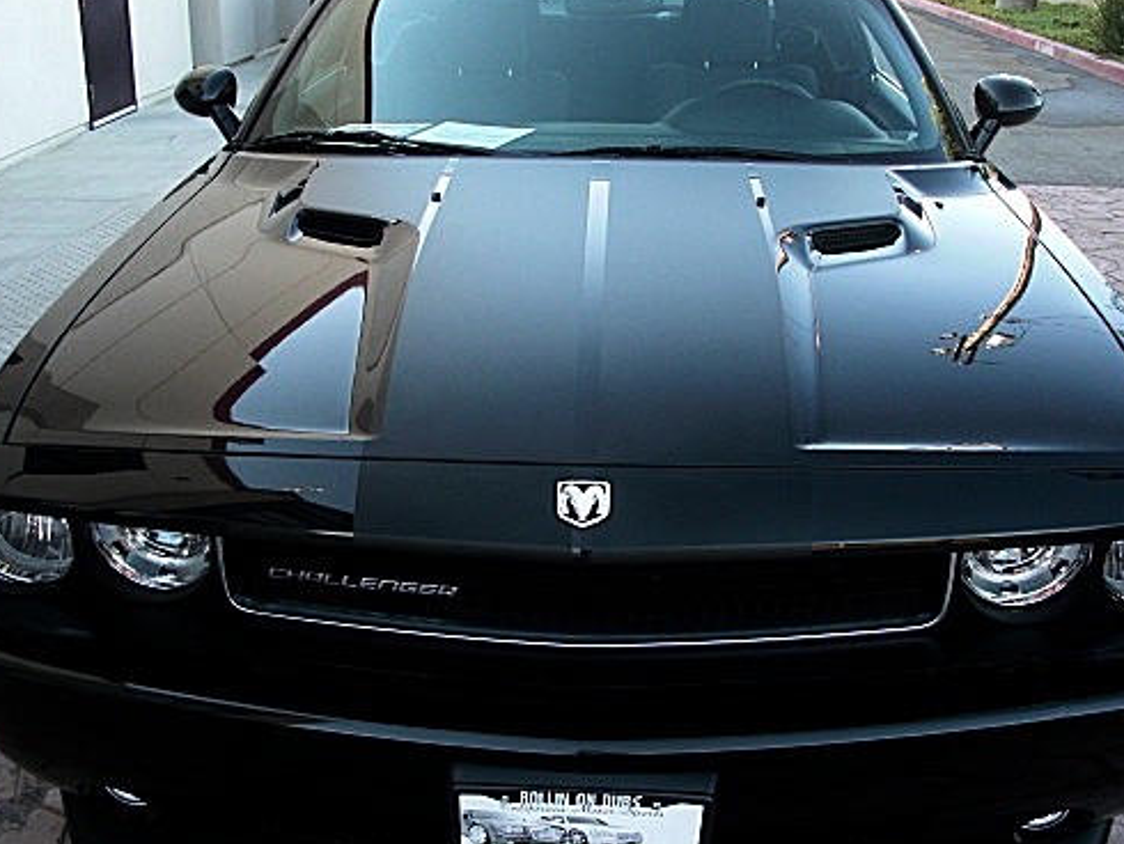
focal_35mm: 47
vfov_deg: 30.9
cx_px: 592
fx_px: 1527
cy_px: 429
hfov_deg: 40.4
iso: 100
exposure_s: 1/125
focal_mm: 6.3
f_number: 2.8
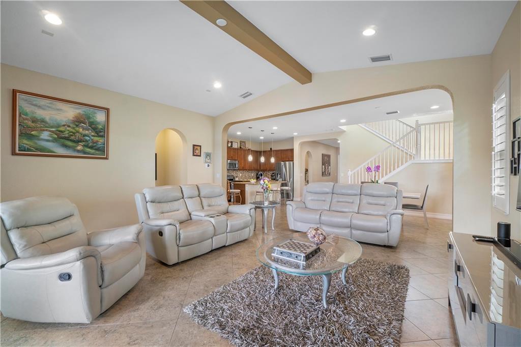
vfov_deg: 77.3
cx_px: 260
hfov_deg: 100.4
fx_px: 217
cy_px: 174
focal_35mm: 15
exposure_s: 1/2
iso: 200
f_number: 11
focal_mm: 10
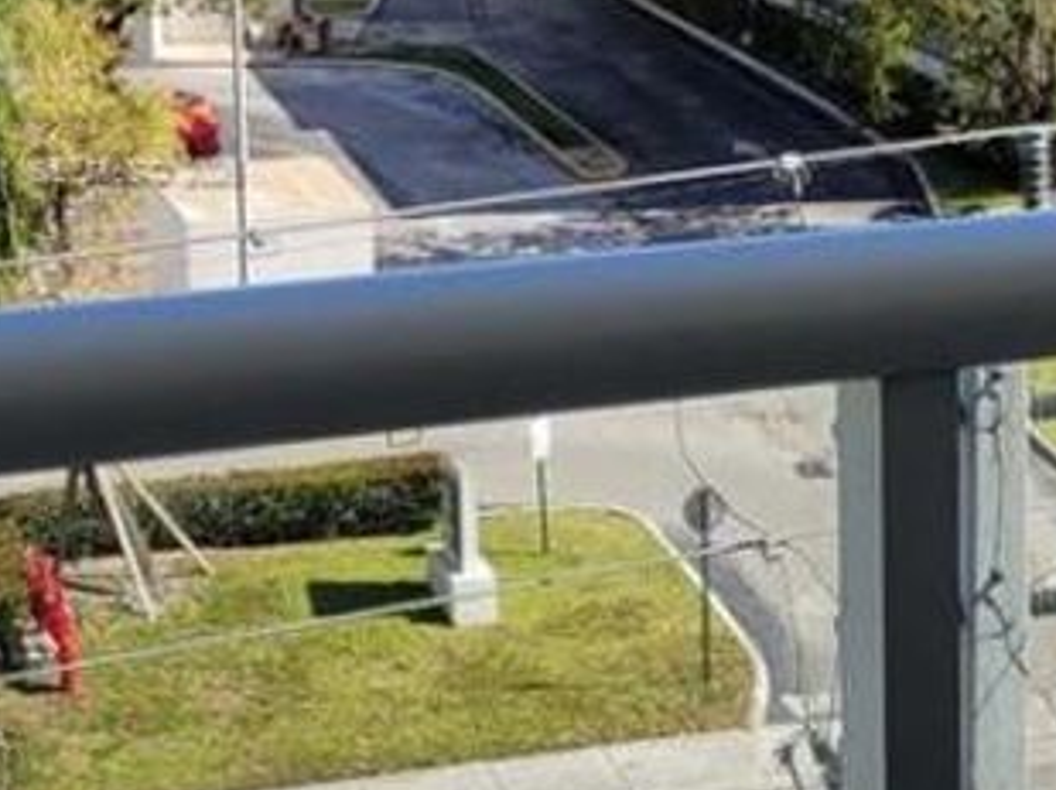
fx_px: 1524
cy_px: 173
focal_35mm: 50
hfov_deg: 36.6
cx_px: 878
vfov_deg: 28.5
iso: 40
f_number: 1.8
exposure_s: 1/1915
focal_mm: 5.4
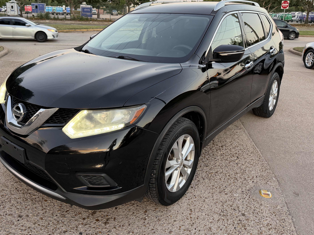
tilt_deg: -13.6
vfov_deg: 45.0
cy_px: 86
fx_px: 281
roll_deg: -0.7
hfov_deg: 58.0
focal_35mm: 31
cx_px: 130
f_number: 1.78
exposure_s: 1/120
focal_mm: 6.76
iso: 200
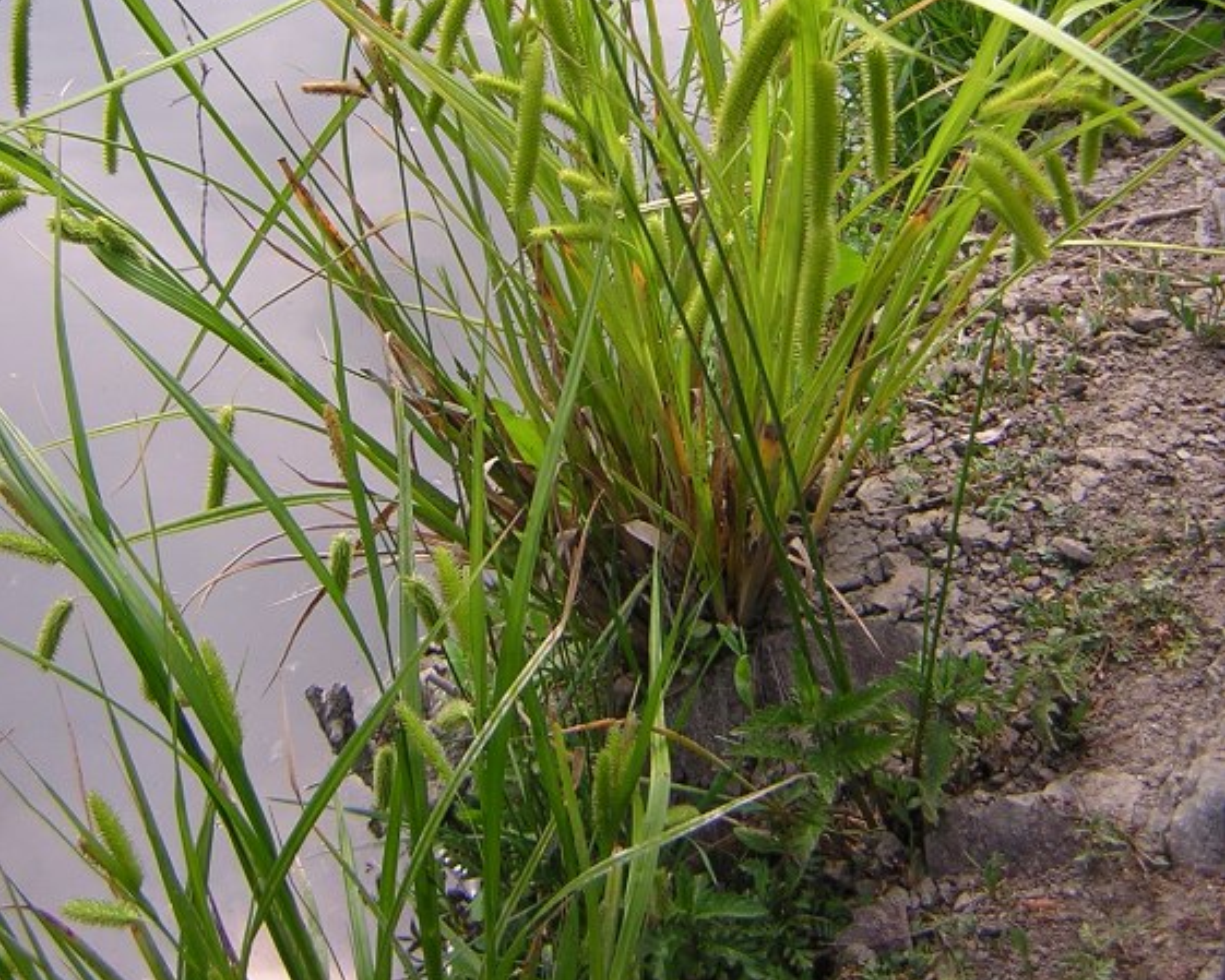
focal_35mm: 47
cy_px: 212
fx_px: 1704
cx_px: 612
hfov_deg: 39.5
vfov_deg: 31.4
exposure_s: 1/538
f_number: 2.6
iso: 100
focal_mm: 4.7
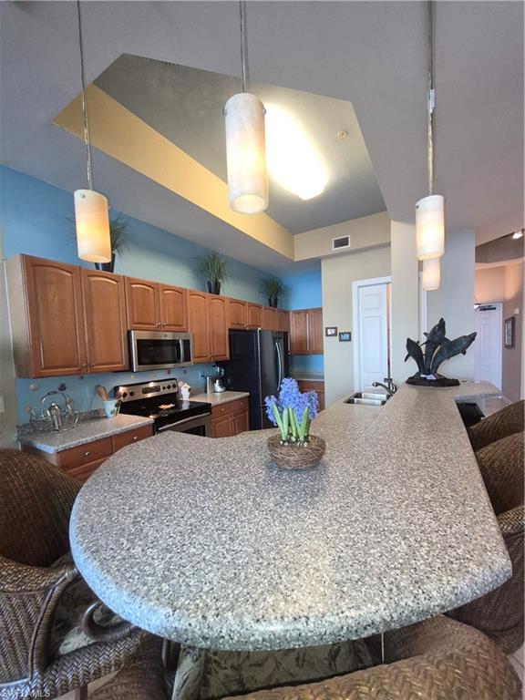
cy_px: 350
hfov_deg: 89.9
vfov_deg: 106.2
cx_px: 262
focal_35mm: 13
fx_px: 263
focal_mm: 1.74
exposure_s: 1/60
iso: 200
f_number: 2.2
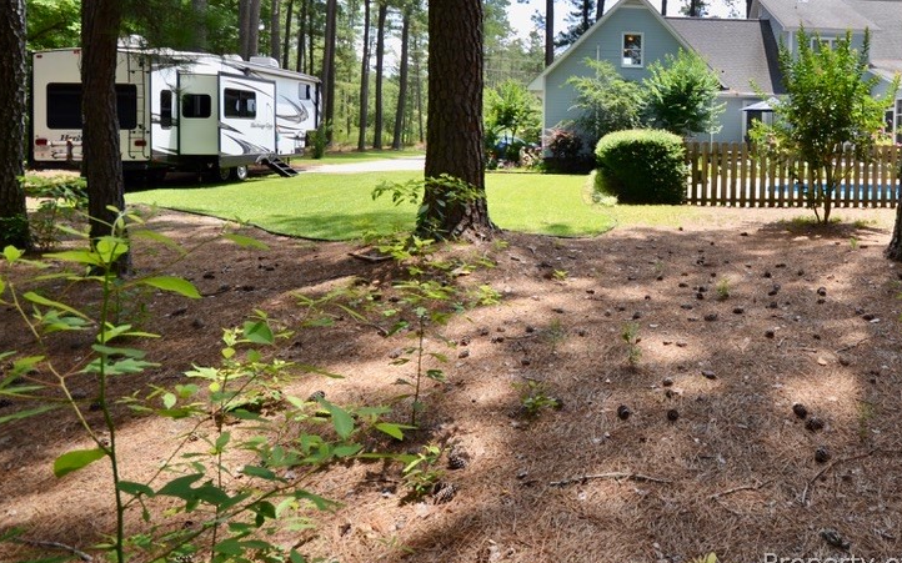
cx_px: 675
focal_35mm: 23
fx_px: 565
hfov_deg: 71.9
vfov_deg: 50.5
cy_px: 131
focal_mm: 10
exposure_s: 1/160
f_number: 6.3
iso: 100
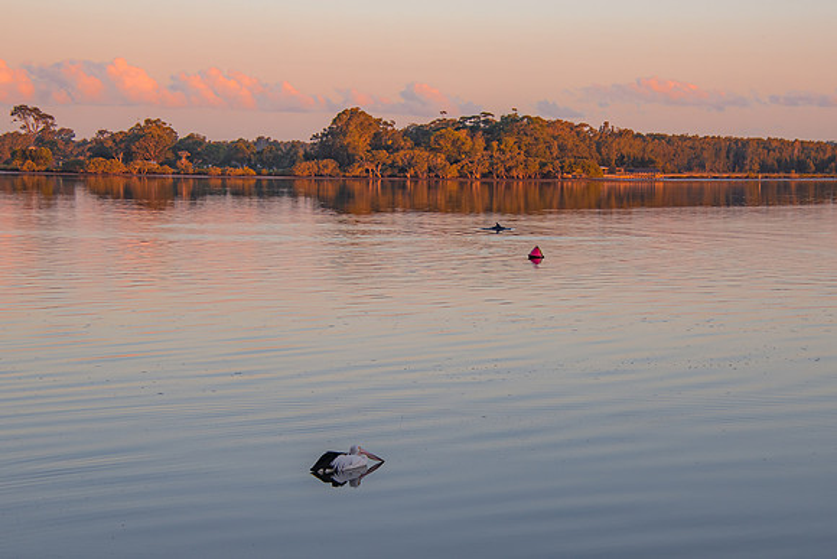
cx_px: 520
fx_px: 2217
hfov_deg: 21.3
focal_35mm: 95
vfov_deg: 14.4
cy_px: 319
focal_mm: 50
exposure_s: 1/160
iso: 125
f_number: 8
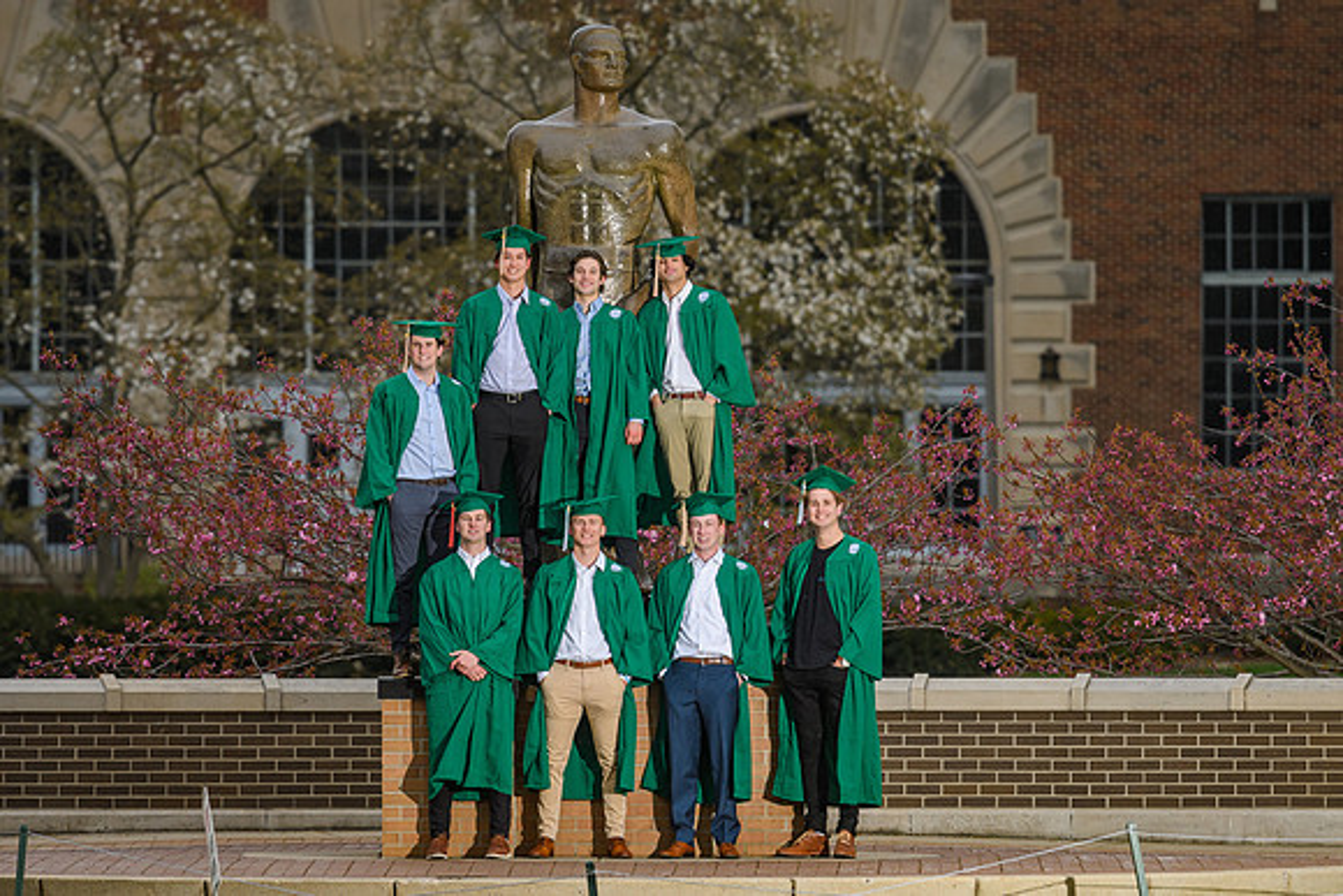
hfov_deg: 4.3
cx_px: 706
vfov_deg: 2.9
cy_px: 431
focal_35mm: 479
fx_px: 17881
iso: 250
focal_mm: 300
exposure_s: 1/200
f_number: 5
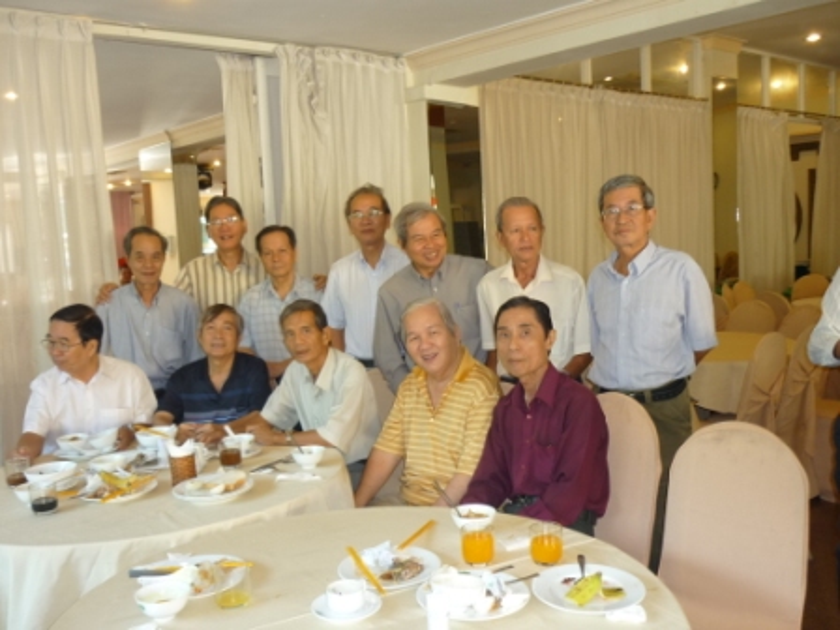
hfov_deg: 55.4
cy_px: 315
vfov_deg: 42.9
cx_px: 420
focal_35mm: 33
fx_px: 801
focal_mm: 5.5
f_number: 2.8
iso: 125
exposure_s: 1/30
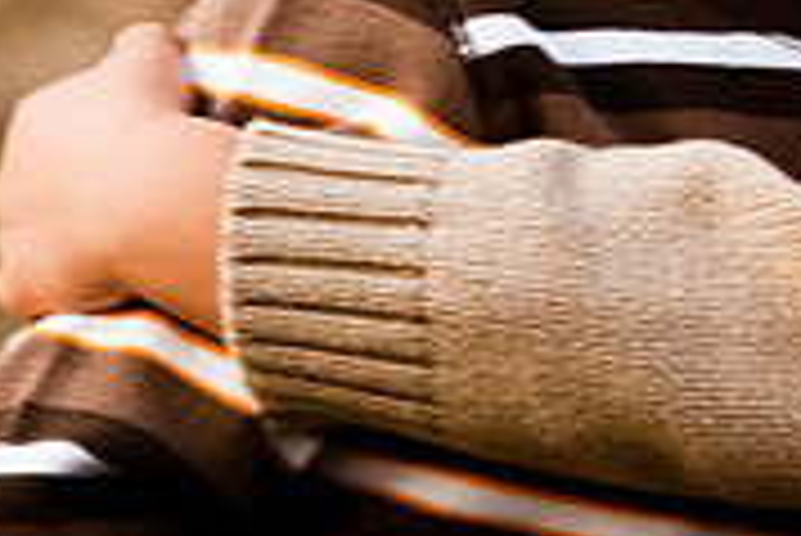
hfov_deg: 3.5
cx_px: 981
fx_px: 13093
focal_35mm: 588
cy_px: -252
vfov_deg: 2.3
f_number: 2.8
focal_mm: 120
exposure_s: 1/60
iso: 640
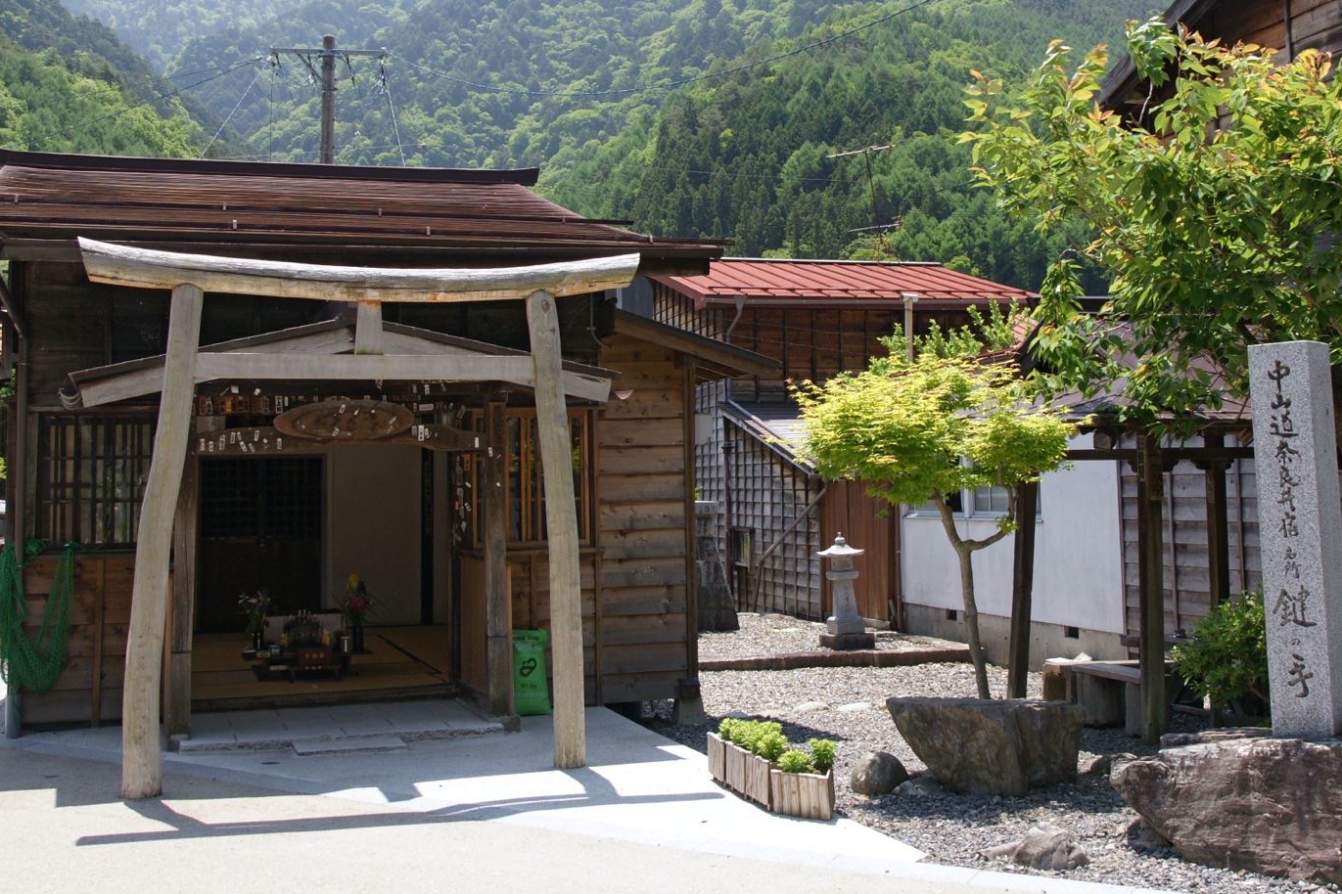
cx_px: 722
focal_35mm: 42
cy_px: 328
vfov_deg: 31.7
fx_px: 1566
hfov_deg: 46.4
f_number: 8
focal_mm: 20
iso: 200
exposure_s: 1/60
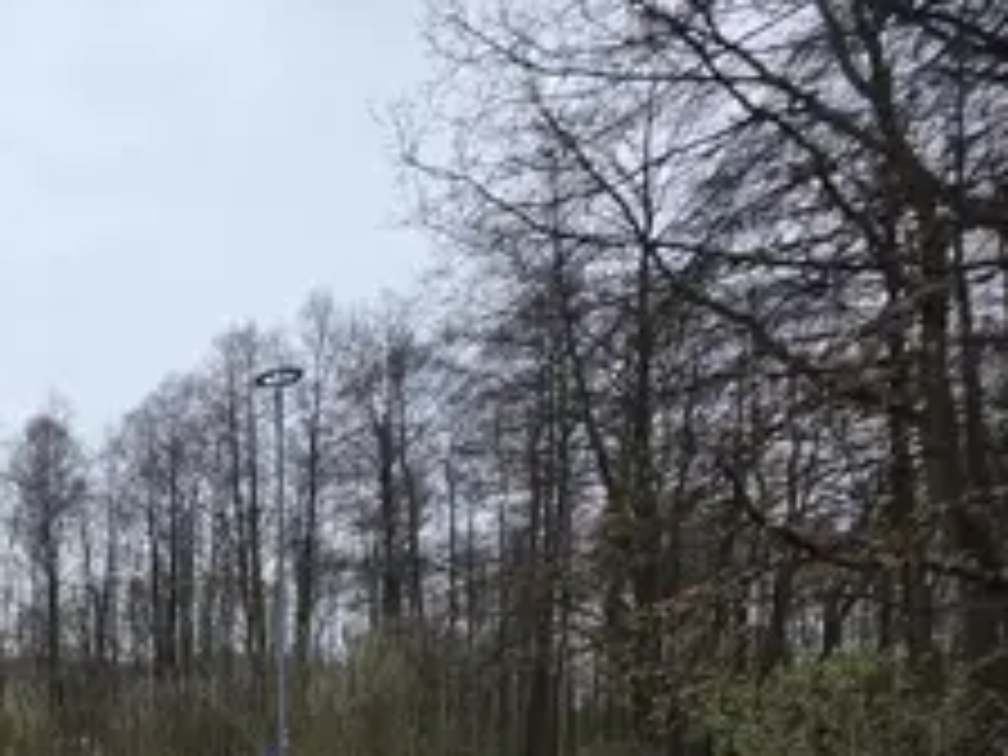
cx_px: -86
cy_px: 799
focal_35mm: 29
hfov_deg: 46.5
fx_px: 844
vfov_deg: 40.5
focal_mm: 2.2
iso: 40
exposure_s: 1/832
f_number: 1.9
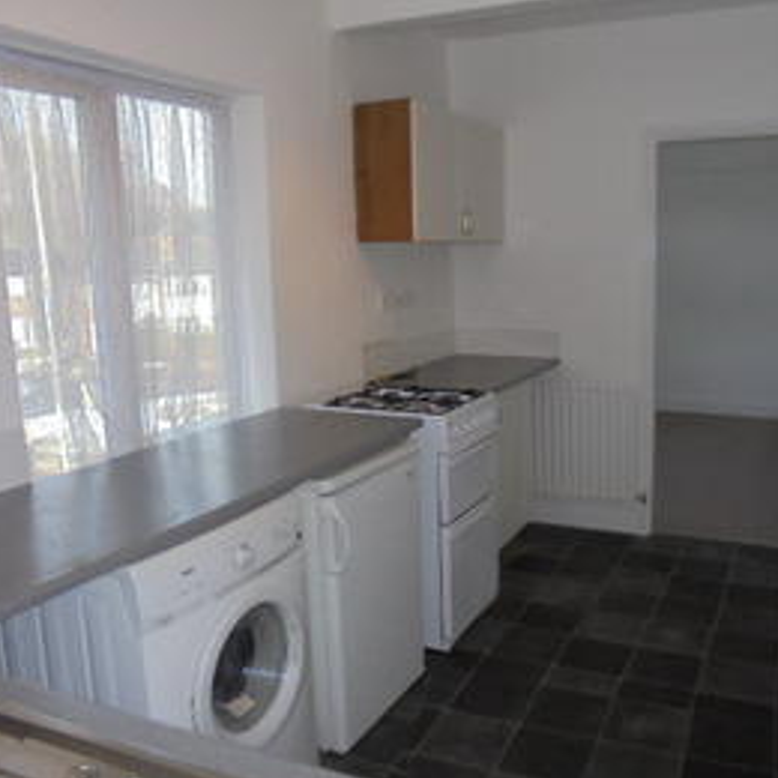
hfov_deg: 52.3
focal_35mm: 31
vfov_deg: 52.5
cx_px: 452
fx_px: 788
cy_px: 390
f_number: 3.5
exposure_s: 1/125
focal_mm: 4.6
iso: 100
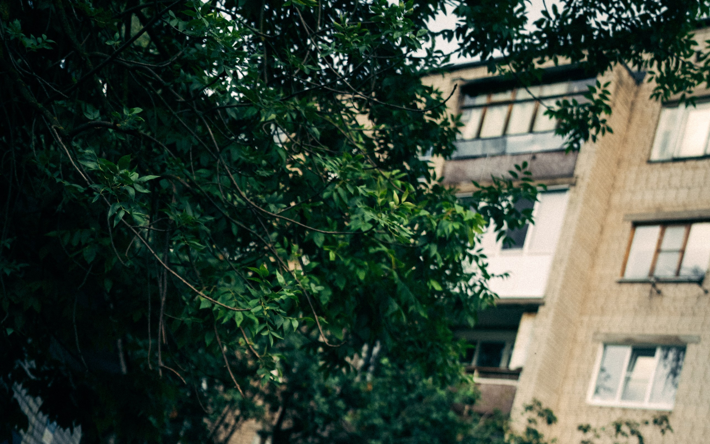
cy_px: 546
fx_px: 1103
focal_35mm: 57
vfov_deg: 21.0
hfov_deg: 35.7
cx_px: 342
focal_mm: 35
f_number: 1.4
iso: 1000
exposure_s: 1/3200
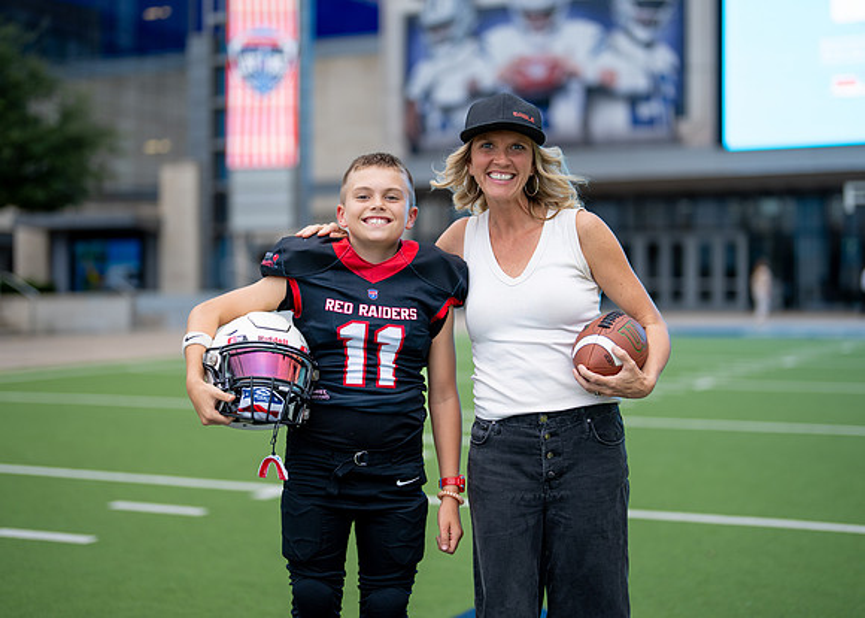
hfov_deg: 32.8
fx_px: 1470
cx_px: 443
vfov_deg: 23.7
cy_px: 287
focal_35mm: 60
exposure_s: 1/1600
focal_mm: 50
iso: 100
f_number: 1.2
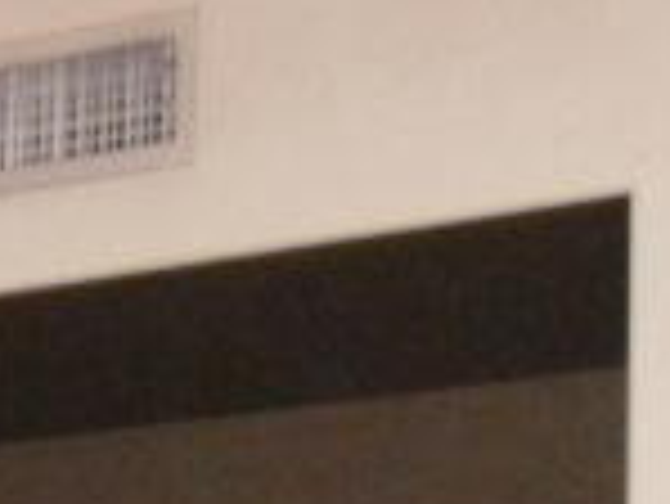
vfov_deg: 4.6
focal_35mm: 309
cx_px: -22
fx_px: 5986
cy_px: 1575
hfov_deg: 6.4
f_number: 3.5
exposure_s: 1/45
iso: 800
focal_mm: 6.3
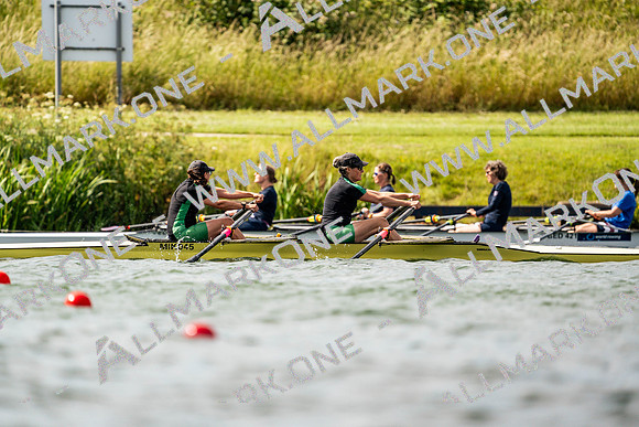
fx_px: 10652
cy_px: 214
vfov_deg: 2.3
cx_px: 320
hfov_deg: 3.4
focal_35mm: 600
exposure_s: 1/2000
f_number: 6.3
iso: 320
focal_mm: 600
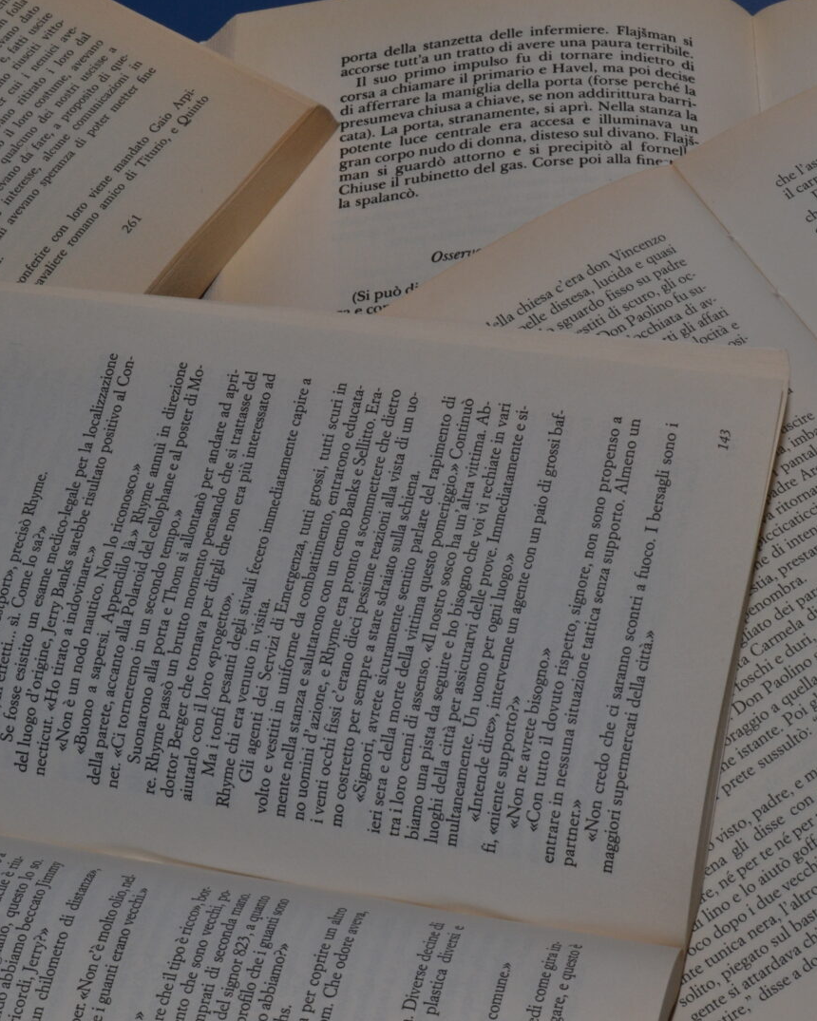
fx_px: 3527
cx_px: 410
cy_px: 509
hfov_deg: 13.2
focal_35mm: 117
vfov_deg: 16.5
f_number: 20
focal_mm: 55
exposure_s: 1/60
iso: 400
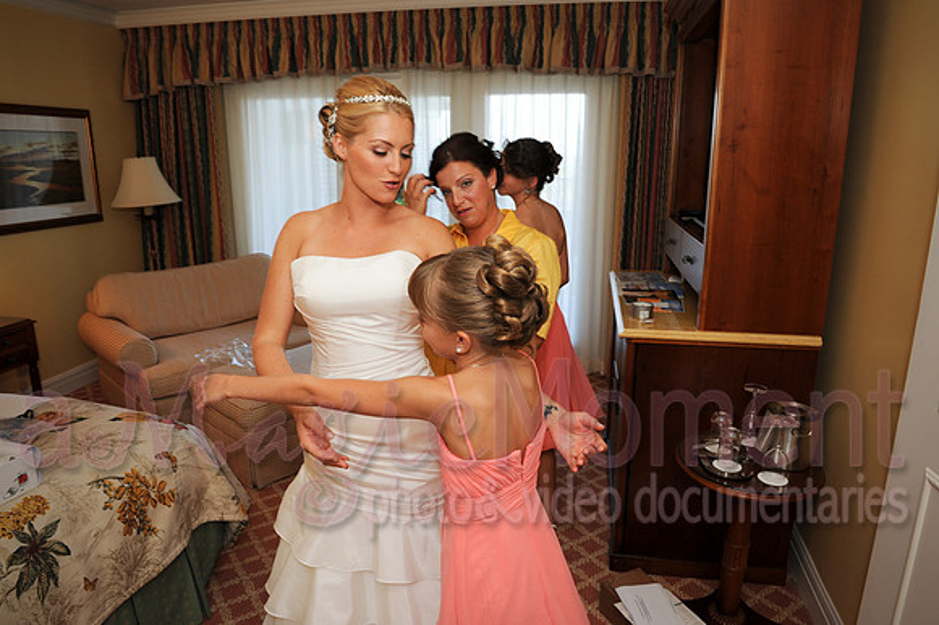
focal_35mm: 24
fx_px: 626
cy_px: 312
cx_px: 470
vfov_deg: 53.1
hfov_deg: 73.8
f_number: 11
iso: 800
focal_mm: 24
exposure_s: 1/50
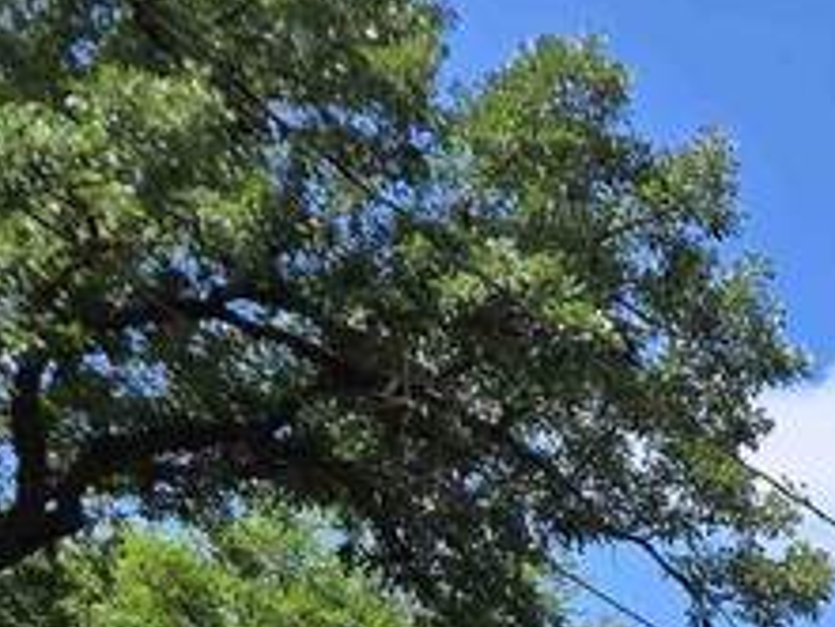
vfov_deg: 10.0
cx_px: 1496
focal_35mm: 133
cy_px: 1424
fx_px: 3210
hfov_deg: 13.4
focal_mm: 5.4
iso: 25
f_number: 1.8
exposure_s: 1/1222
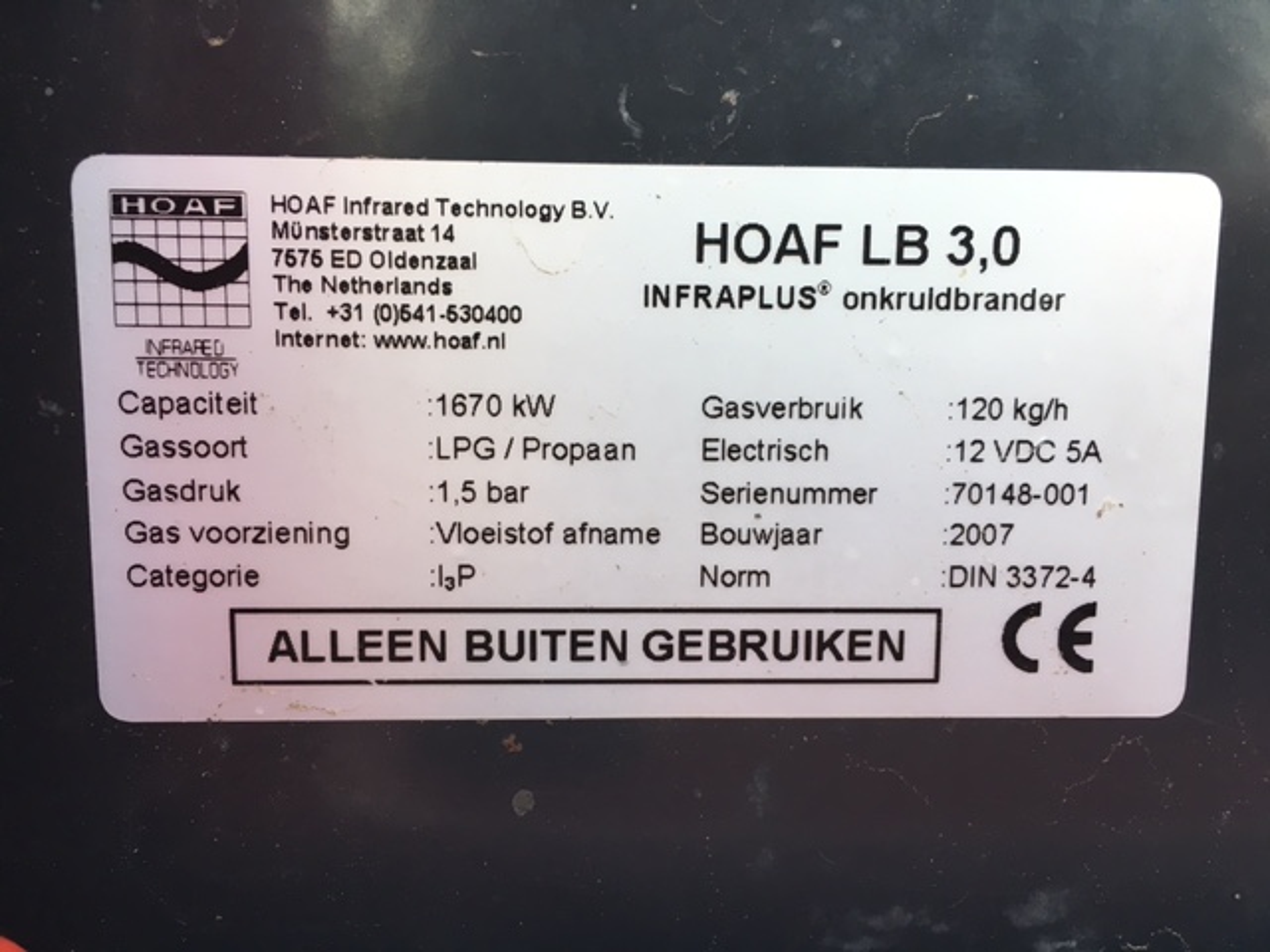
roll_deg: -0.6
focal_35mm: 29
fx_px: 1064
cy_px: 476
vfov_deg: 48.2
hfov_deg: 61.7
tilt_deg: -1.7
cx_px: 635
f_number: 2.2
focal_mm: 4.15
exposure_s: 1/33
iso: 32
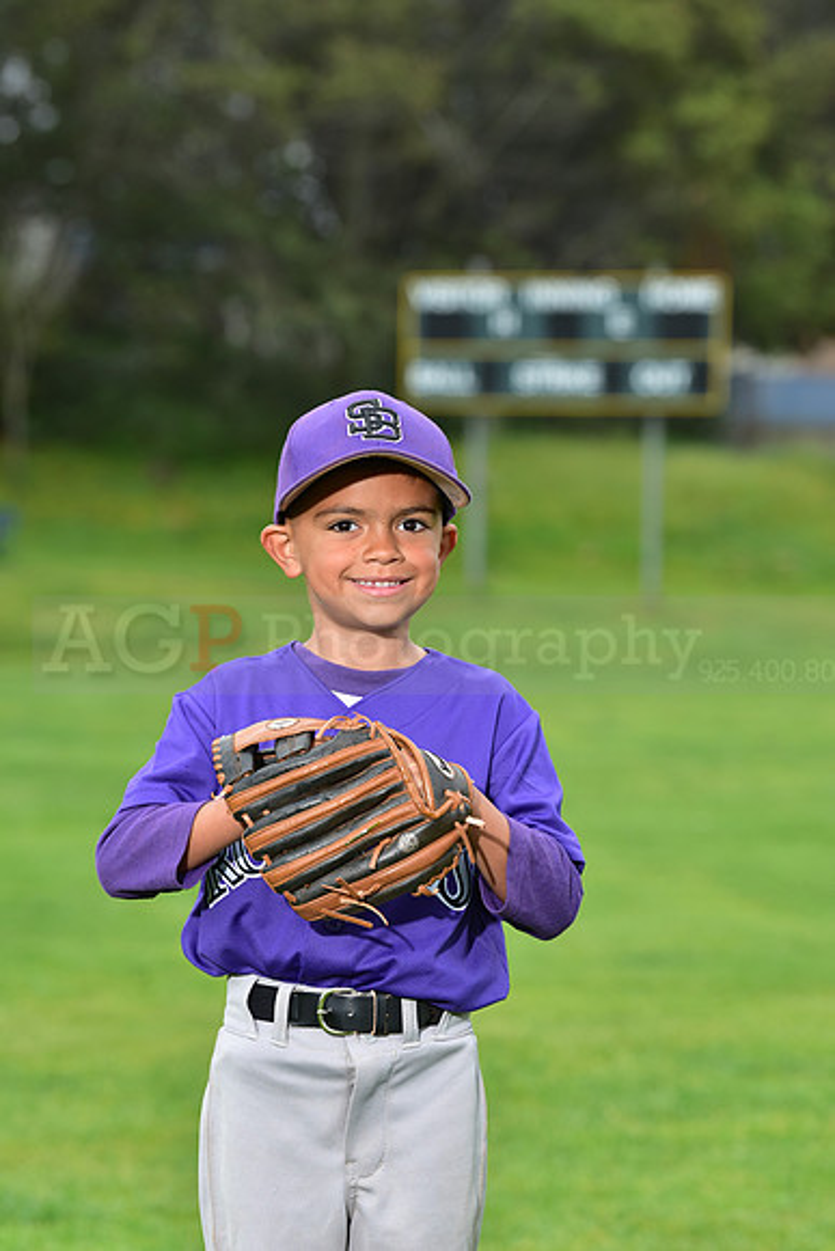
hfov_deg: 10.2
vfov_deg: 15.2
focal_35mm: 135
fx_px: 4694
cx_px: 418
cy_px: 626
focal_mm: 135
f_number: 5.6
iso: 400
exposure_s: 1/250
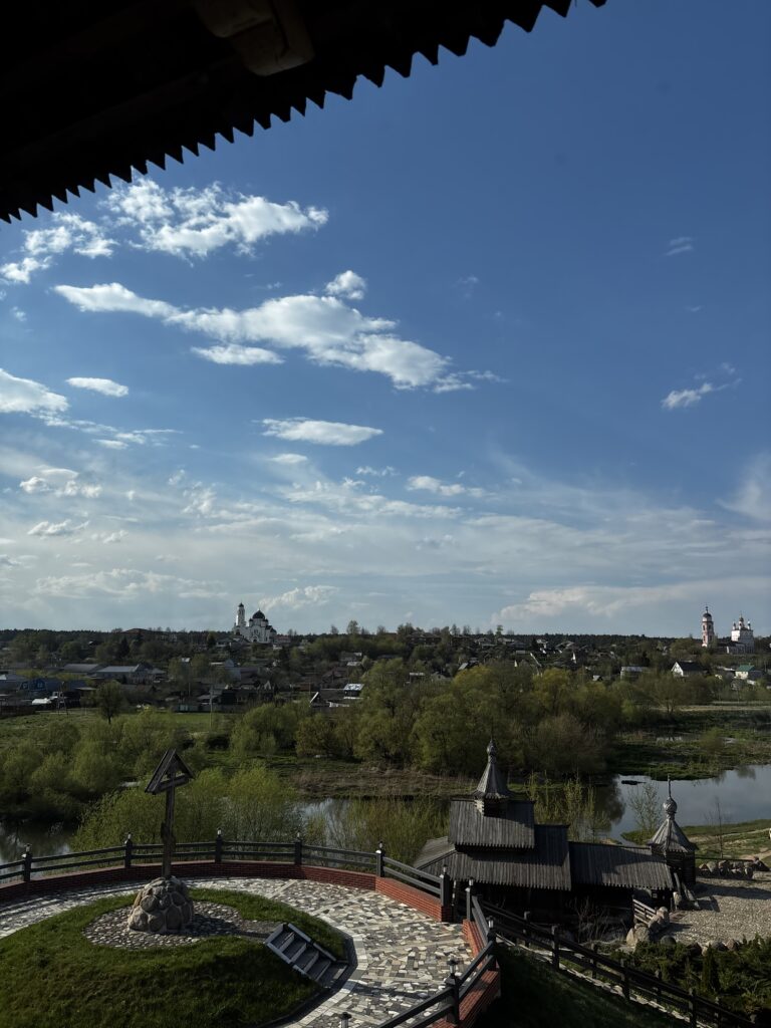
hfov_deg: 53.1
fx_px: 772
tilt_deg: +8.9
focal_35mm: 26
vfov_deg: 67.3
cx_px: 386
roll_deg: -0.2
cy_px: 514
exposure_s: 1/5952
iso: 50
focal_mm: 5.96
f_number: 1.6
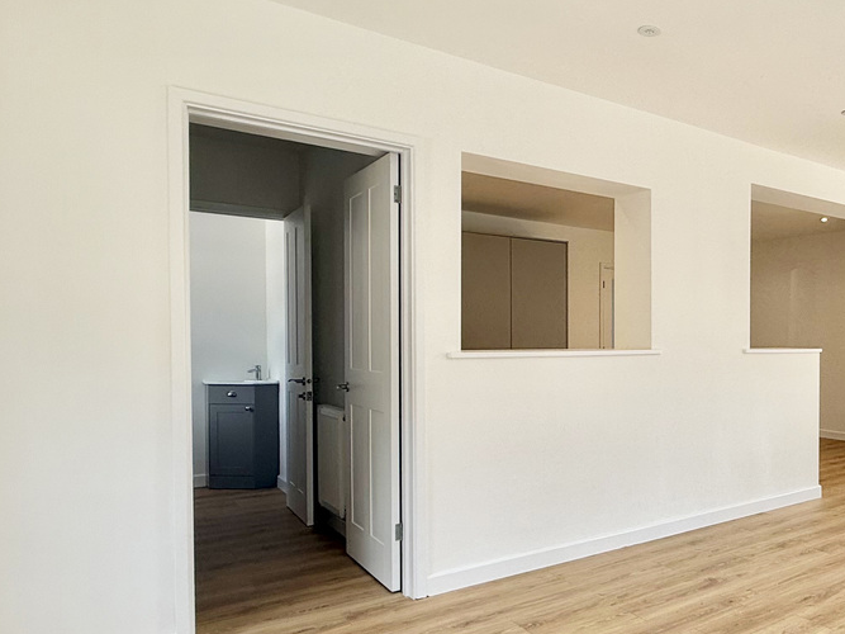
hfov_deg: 56.4
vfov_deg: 49.6
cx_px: 732
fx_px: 683
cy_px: 356
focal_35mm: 28
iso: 50
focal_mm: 2.22
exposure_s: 1/182
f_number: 2.2
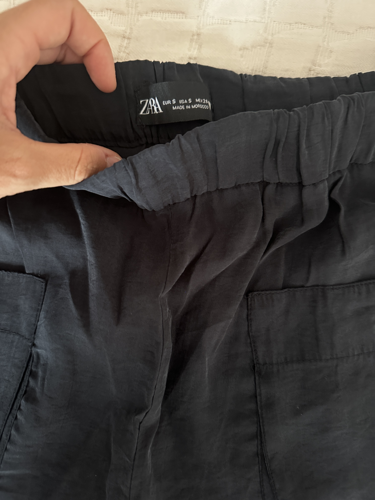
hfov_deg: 56.8
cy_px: 250
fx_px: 347
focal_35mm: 24
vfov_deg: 71.6
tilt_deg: -86.7
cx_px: 188
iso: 1600
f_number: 1.78
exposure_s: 1/30
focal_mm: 6.86
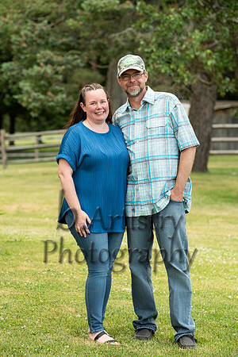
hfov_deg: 8.9
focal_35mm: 155
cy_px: 178
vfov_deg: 13.2
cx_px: 119
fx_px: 1537
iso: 320
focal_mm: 155
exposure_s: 1/125
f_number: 5.6
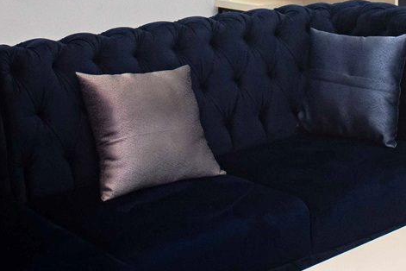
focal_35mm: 86
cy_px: -43
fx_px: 970
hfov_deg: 23.4
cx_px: 301
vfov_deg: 15.4
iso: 400
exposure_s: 1/80
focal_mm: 18
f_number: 3.5
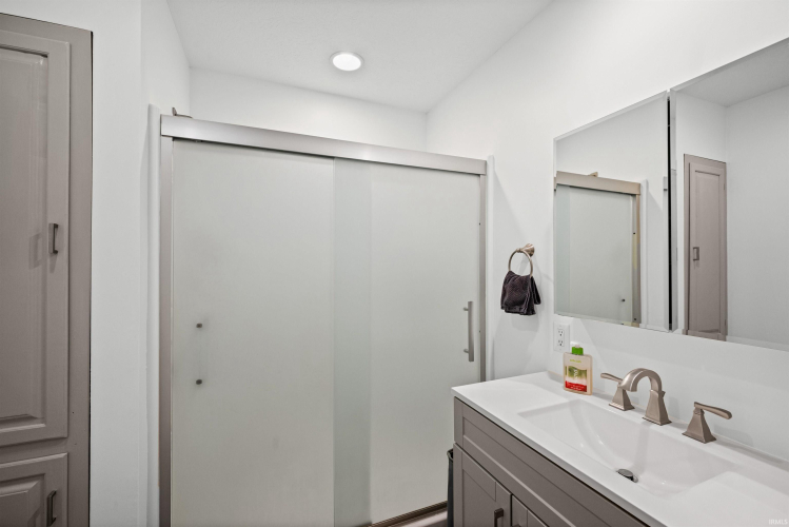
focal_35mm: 14
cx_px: 394
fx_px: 307
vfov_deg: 81.3
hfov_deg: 104.2
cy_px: 264
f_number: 6.3
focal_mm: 14
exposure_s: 1/25
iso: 1100
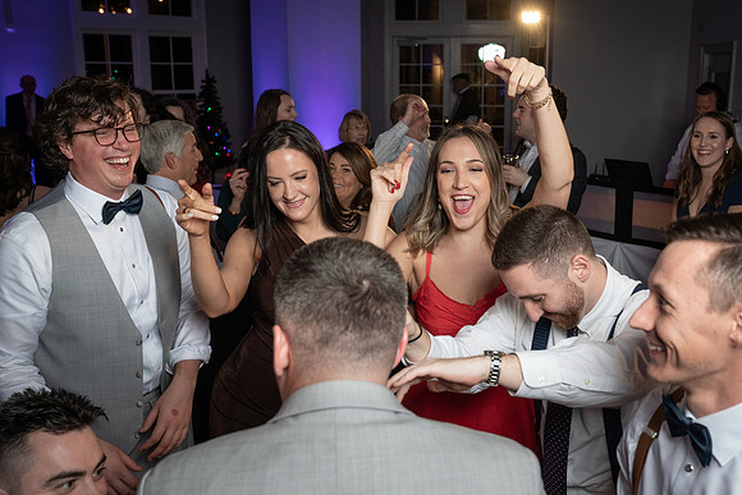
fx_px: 777
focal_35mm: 38
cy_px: 225
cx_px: 415
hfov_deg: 51.0
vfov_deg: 35.3
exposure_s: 1/200
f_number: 5
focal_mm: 33
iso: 2000
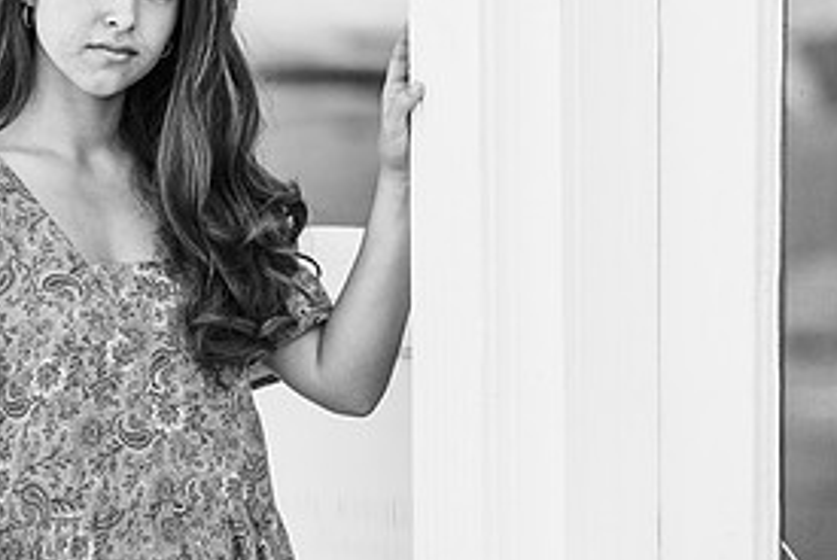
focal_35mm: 179
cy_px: 224
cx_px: 164
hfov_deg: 11.4
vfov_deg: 7.7
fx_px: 4166
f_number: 2
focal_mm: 85
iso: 160
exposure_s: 1/1000
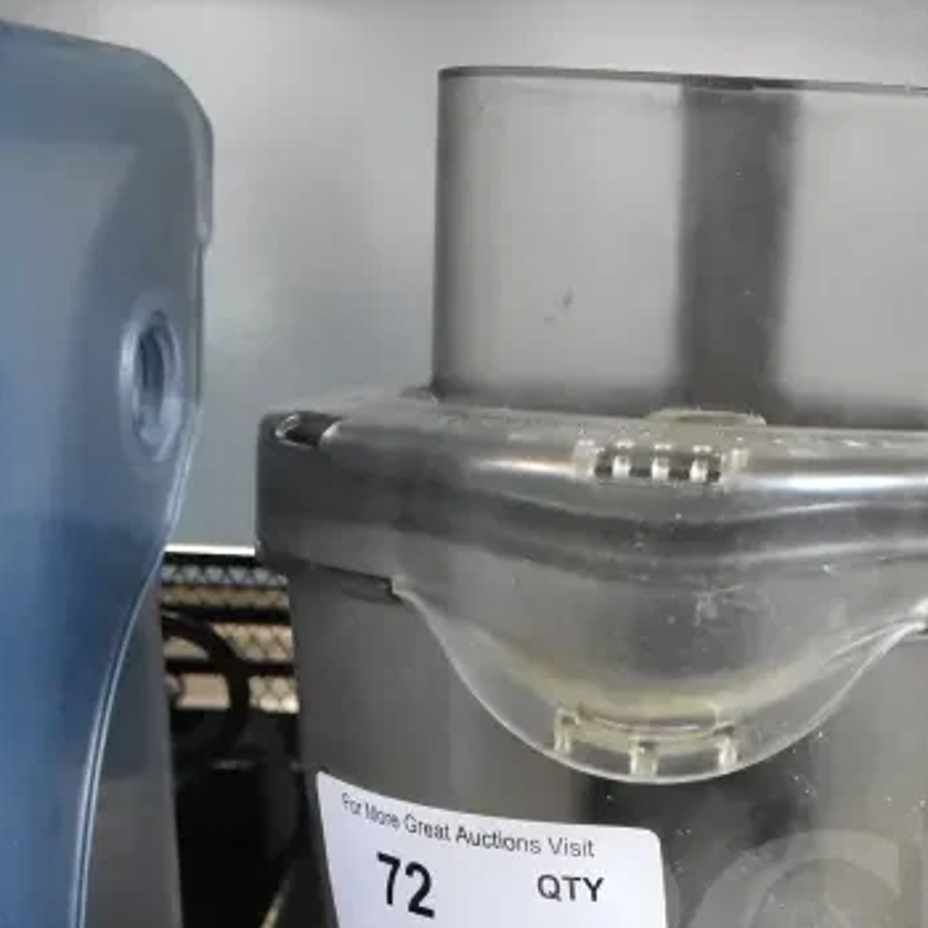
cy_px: 1043
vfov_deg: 26.2
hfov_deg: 28.0
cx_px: 748
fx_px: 1820
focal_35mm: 60
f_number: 5
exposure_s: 1/100
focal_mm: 18
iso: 6400
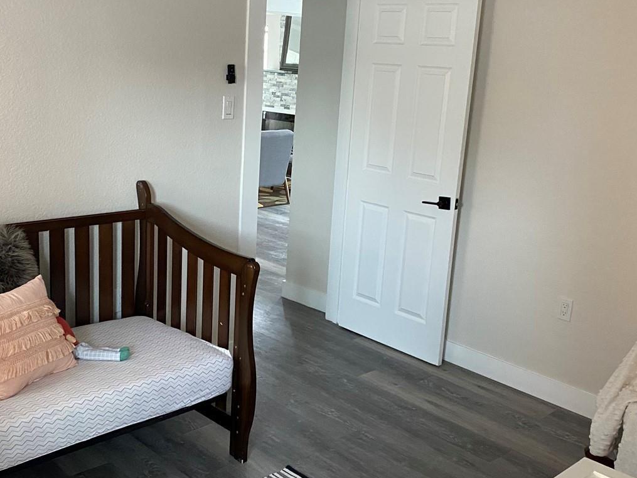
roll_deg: -3.0
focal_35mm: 41
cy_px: 235
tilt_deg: -15.6
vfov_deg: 35.1
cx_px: 286
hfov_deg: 45.7
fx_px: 754
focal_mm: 4.25
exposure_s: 1/60
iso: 320
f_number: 1.8
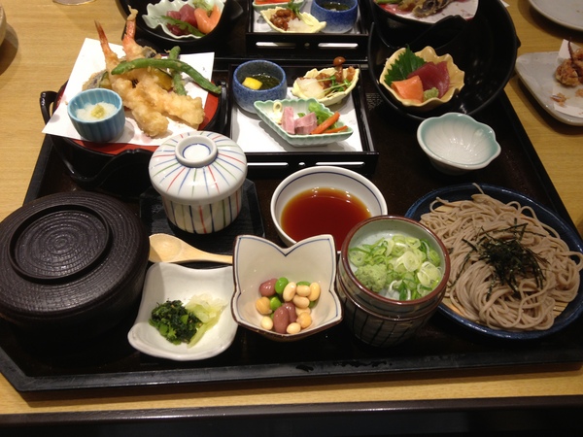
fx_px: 556
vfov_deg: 42.9
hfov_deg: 55.4
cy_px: 218
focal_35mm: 33
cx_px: 292
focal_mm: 4.13
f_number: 2.4
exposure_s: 1/20
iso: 64
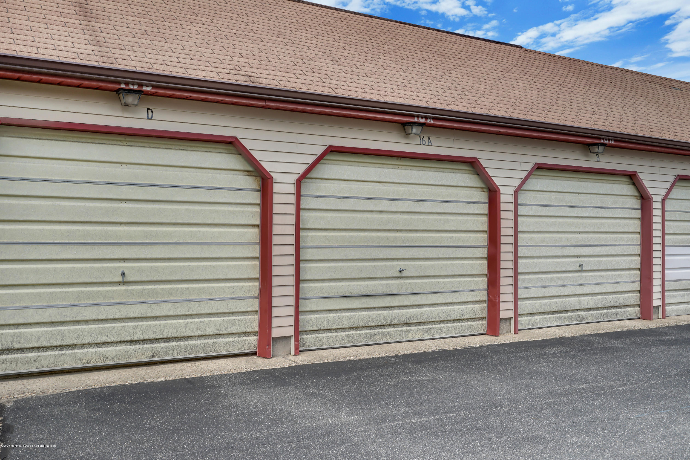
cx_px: 345
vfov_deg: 37.8
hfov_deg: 54.4
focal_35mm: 35
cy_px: 230
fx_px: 671
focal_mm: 35
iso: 100
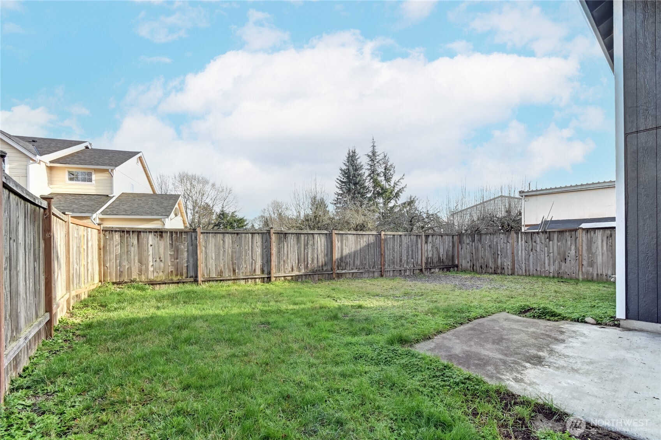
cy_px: 220
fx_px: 275
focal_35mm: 15
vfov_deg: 77.3
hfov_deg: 100.4
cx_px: 330
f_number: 11
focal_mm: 10
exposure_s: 1/30
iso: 1000
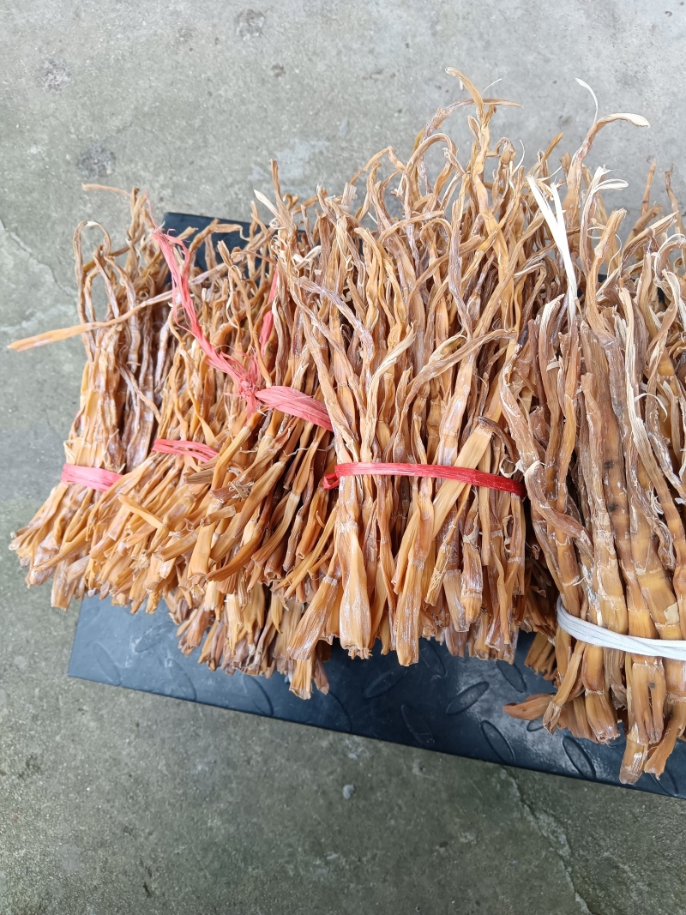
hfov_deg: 54.9
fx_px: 661
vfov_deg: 69.4
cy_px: 458
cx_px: 343
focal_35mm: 25
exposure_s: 1/100
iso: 130
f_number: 1.8
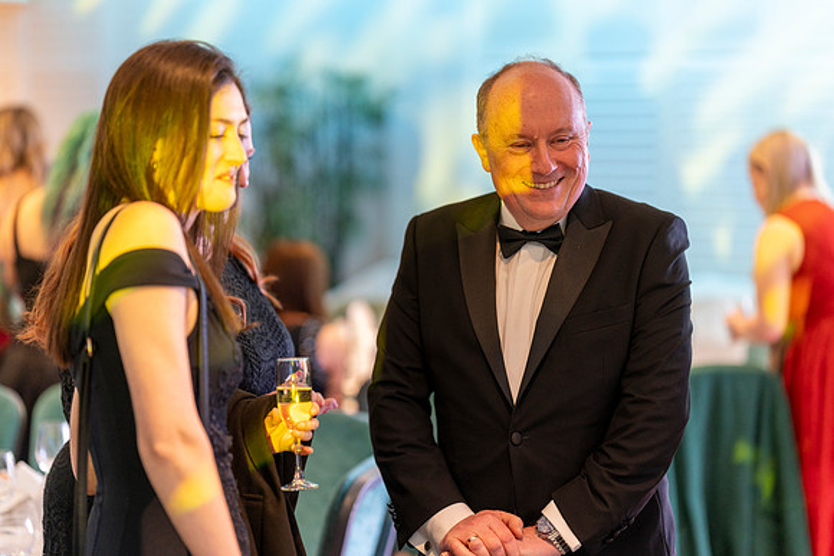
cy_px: 278
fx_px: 1970
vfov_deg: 16.1
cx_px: 417
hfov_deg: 23.9
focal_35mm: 85
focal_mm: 85
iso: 1250
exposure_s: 1/160
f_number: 1.6
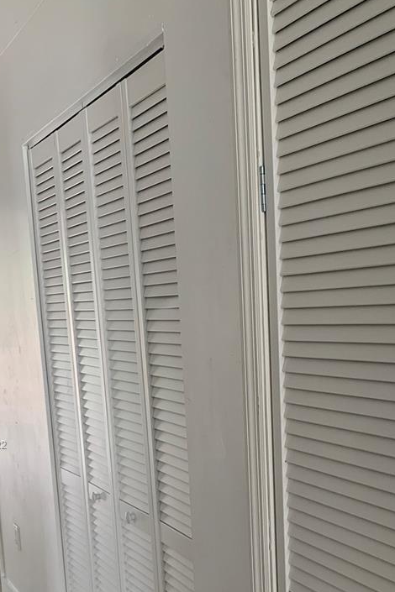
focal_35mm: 46
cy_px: 445
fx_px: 757
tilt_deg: -9.1
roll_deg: +1.5
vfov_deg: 41.5
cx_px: 230
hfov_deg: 29.2
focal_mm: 4.25
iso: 80
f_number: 1.8
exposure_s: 1/121
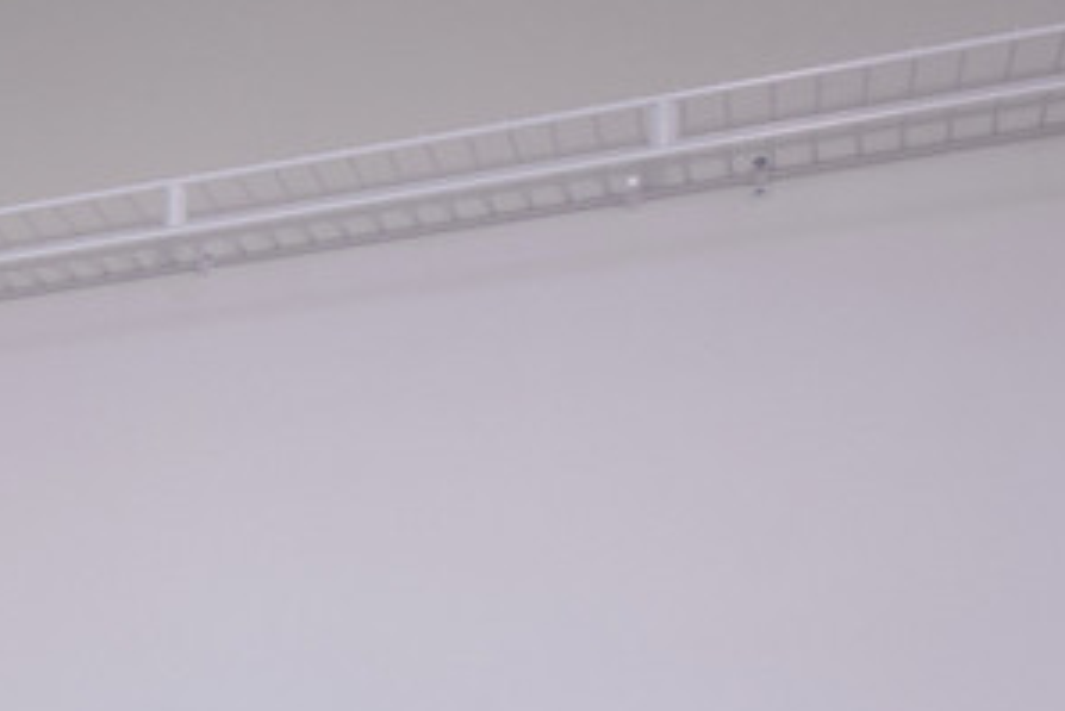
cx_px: -1669
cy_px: 1193
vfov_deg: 14.3
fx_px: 2575
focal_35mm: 87
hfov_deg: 13.8
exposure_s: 1/30
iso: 400
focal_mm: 10
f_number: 8
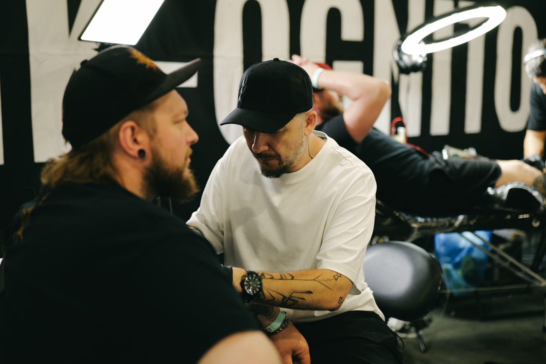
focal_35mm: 50
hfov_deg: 39.6
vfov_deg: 27.0
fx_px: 758
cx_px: 273
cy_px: 182
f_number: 2.2
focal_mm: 50
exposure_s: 1/60
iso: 640
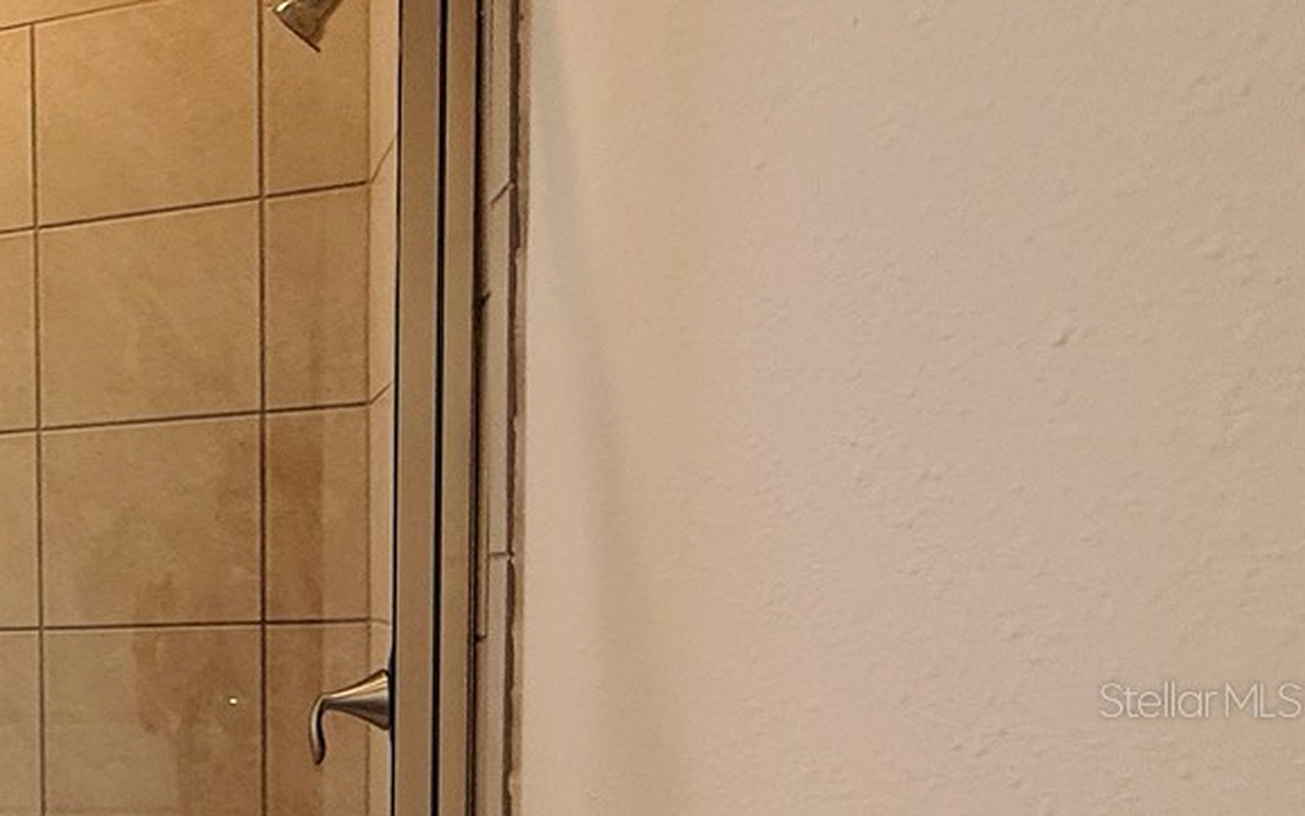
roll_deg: +1.6
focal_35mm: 41
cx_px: -491
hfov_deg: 32.3
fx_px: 1458
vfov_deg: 30.2
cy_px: 699
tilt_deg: -2.5
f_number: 2.2
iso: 125
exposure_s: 1/120
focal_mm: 2.22
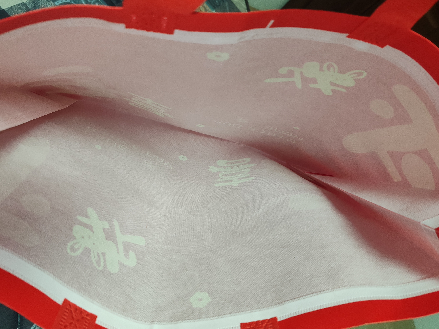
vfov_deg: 51.4
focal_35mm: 27
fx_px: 342
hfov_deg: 65.3
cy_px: 164
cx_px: 220
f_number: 1.9
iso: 1600
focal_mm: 6.12
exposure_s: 1/100
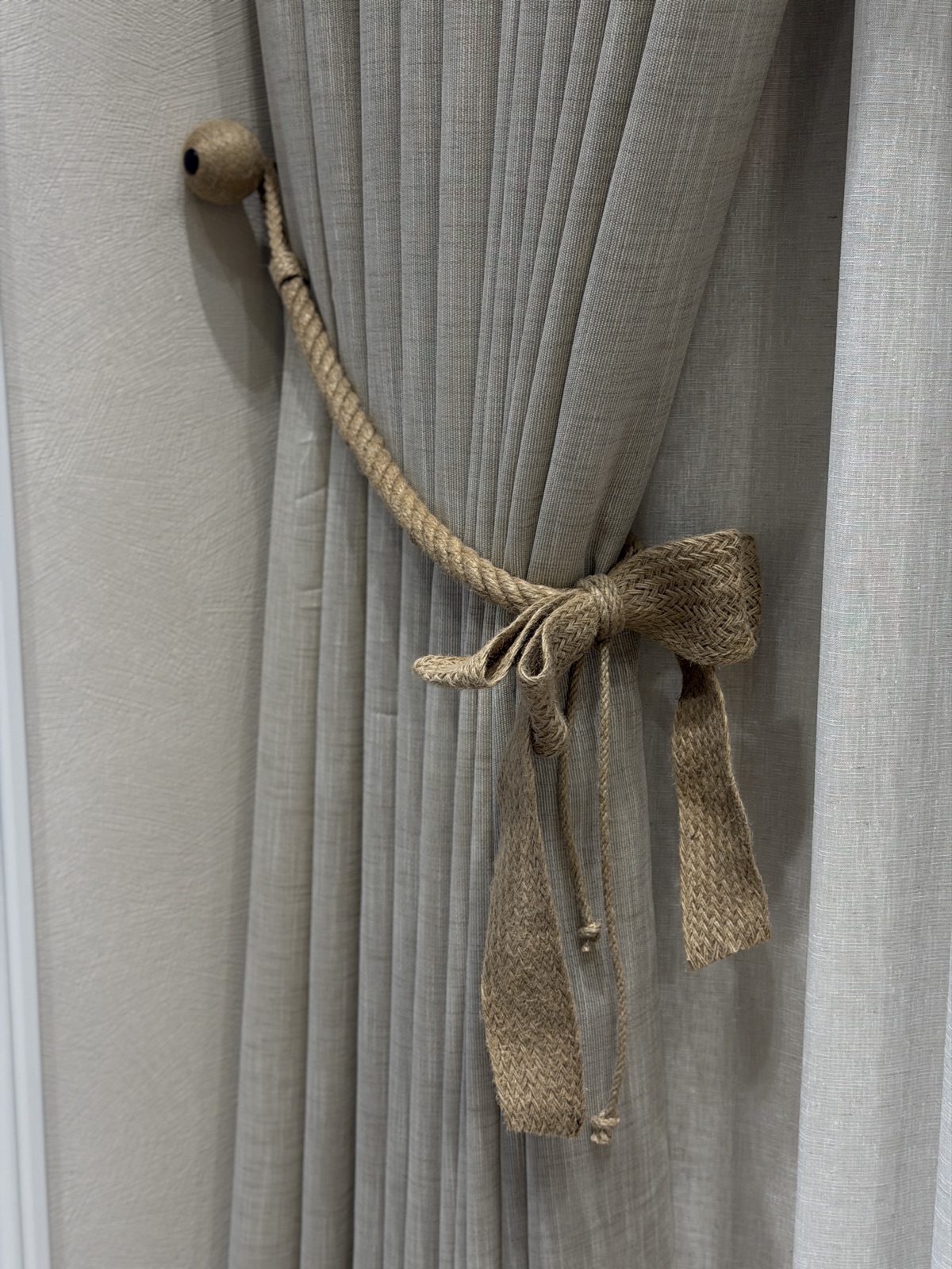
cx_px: 476
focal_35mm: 48
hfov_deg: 30.3
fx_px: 1760
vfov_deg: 39.7
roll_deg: +0.3
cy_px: 634
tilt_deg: -10.8
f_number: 1.78
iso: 100
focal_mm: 6.76
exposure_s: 1/50
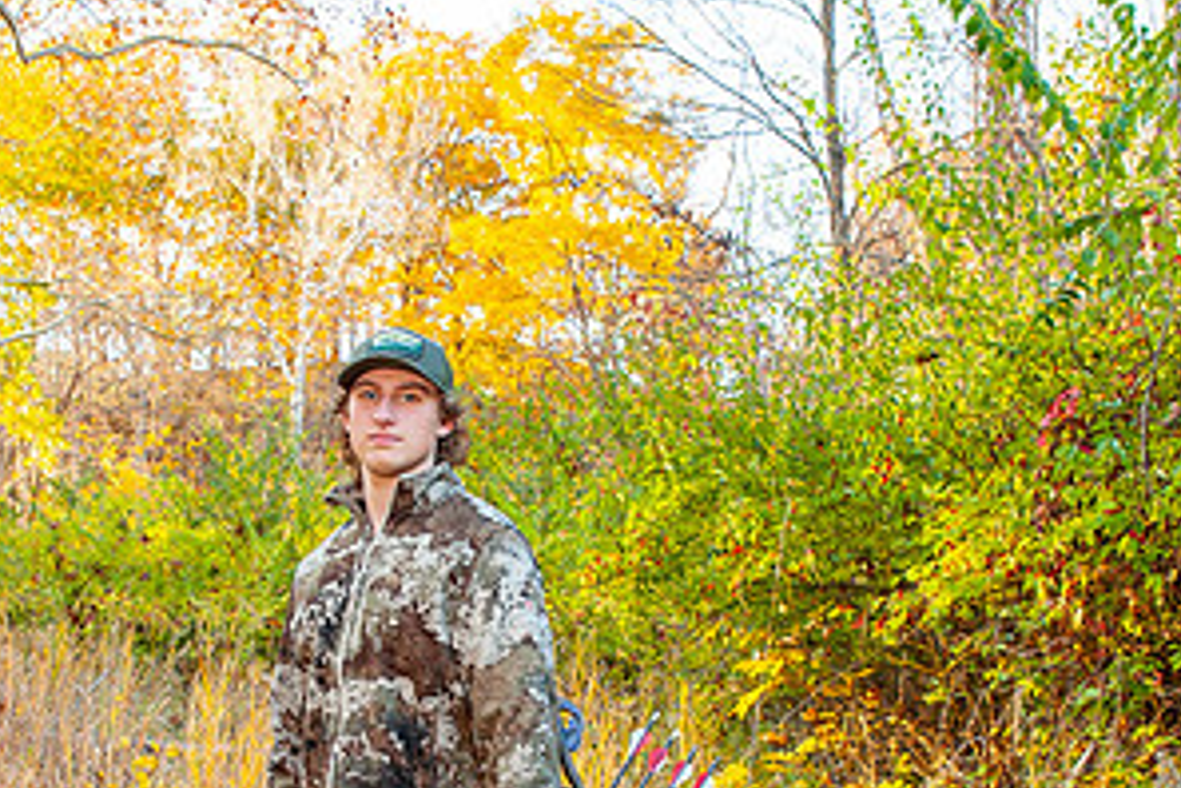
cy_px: 666
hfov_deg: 36.2
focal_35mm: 55
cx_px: 510
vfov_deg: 24.1
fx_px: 1804
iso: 500
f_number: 7.1
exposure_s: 1/125
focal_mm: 24
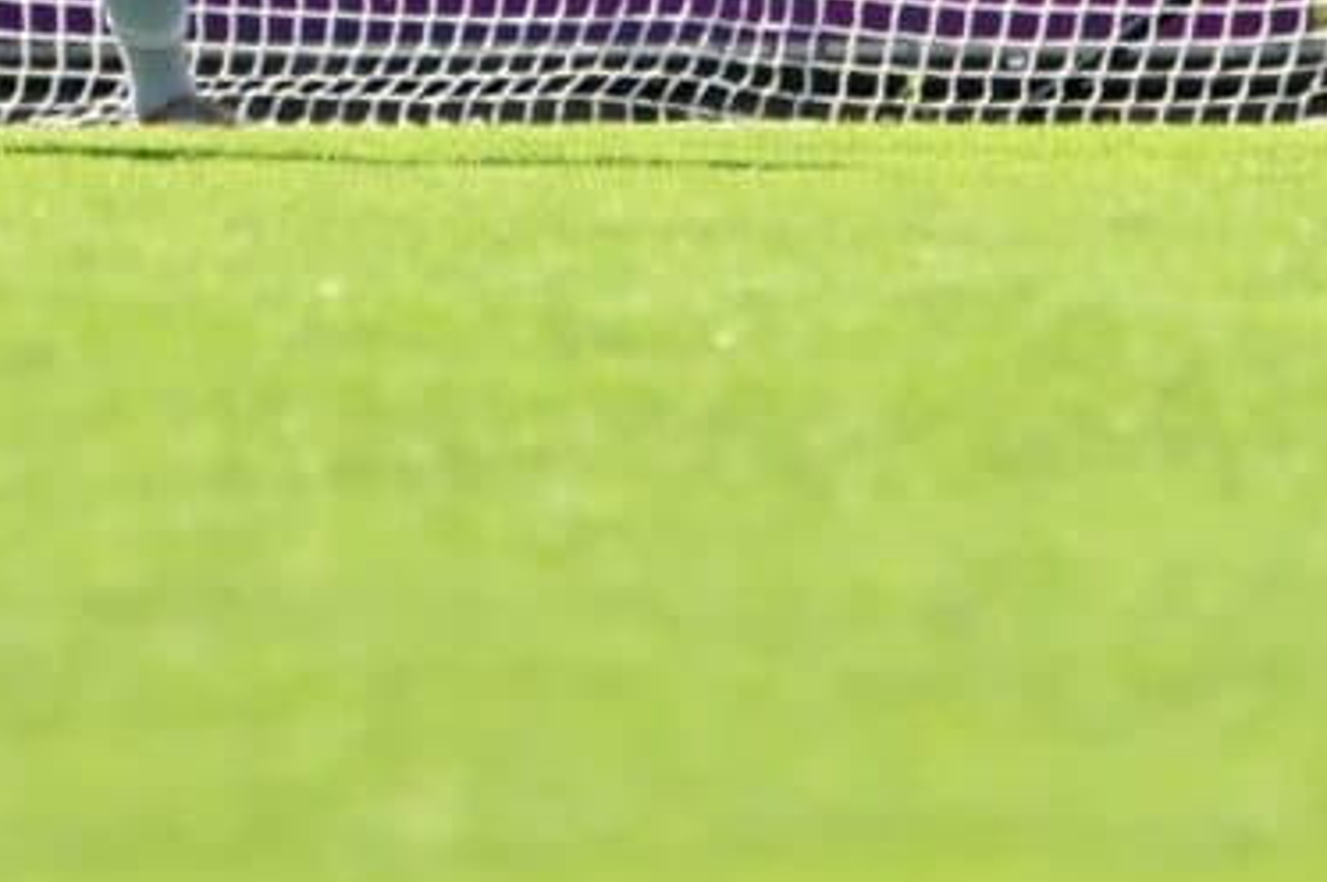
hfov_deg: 0.9
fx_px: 80984
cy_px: -1424
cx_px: 708
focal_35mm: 2199
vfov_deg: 0.6
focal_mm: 400
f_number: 5.6
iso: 360
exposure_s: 1/1600
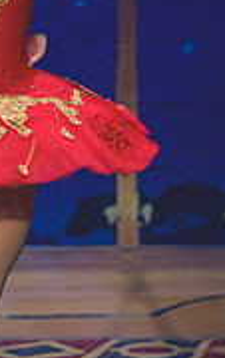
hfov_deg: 4.7
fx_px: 2738
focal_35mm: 280
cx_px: -175
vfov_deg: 7.5
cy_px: 153
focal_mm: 70
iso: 450
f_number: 2.8
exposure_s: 1/320
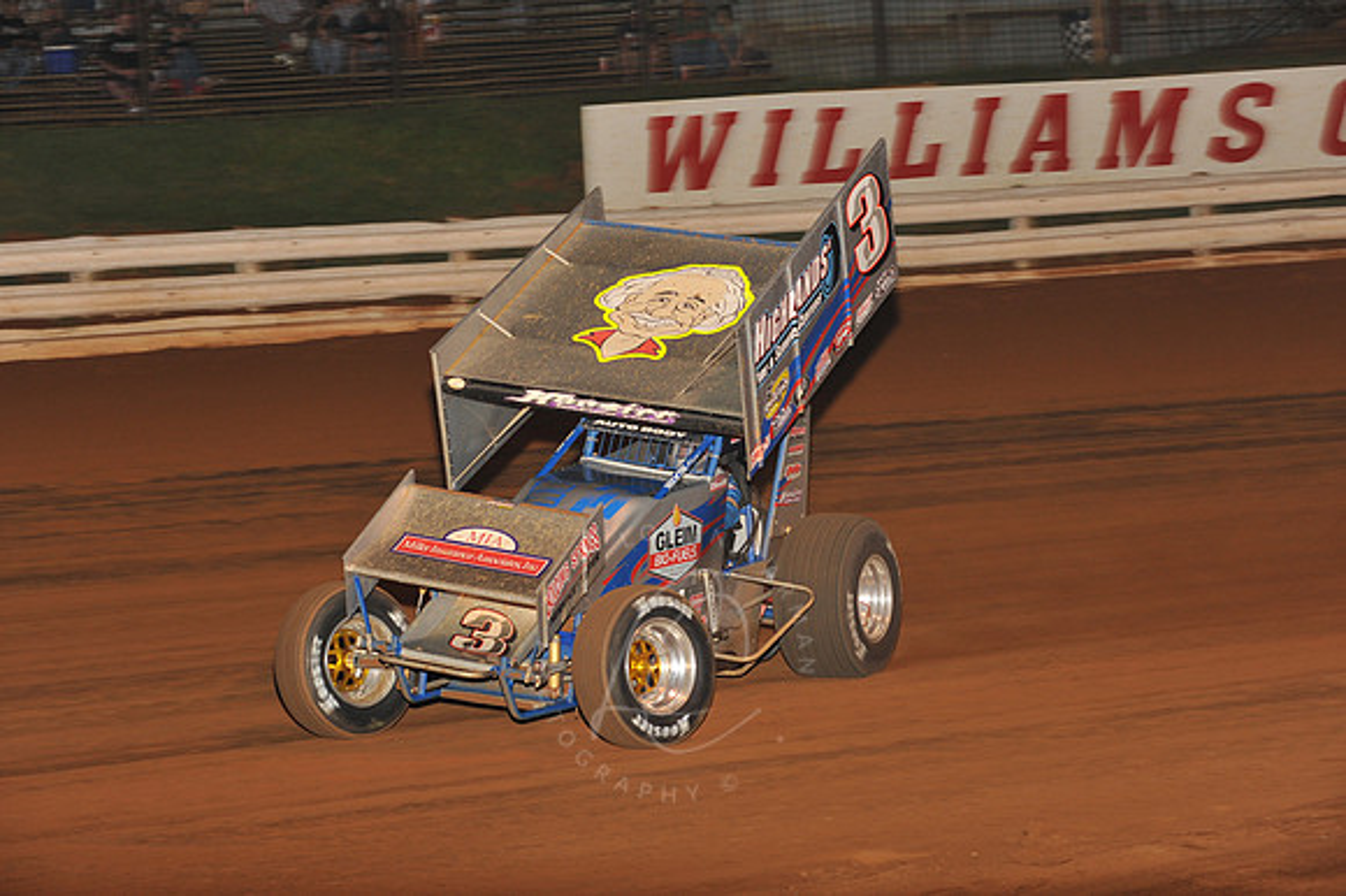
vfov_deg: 13.0
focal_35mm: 105
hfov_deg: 19.5
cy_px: 448
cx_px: 673
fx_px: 3923
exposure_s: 1/320
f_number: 6.3
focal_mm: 105
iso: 1000
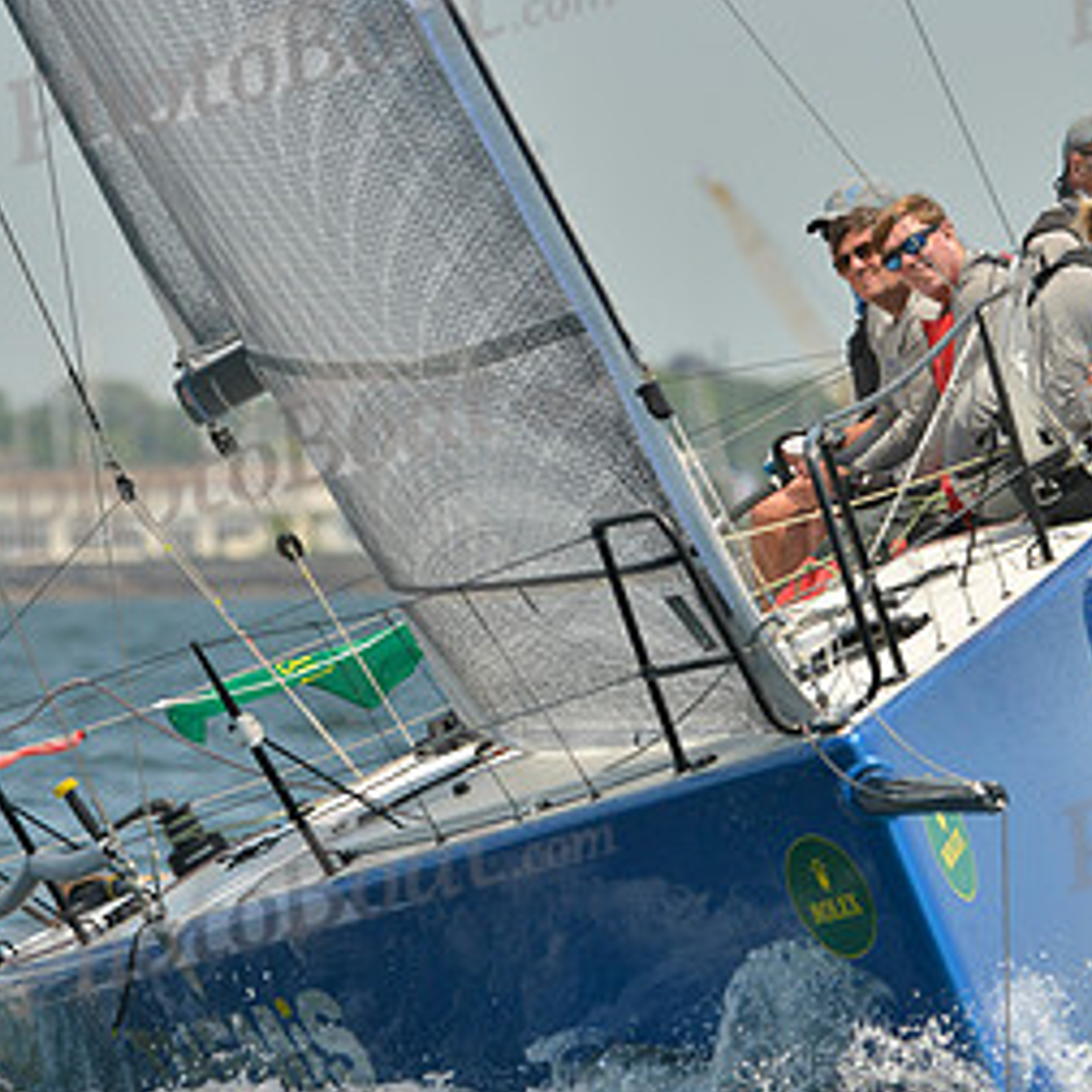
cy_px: 615
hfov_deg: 2.9
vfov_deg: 2.9
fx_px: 21557
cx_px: 842
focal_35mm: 604
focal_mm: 310
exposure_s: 1/1250
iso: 280
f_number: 6.3
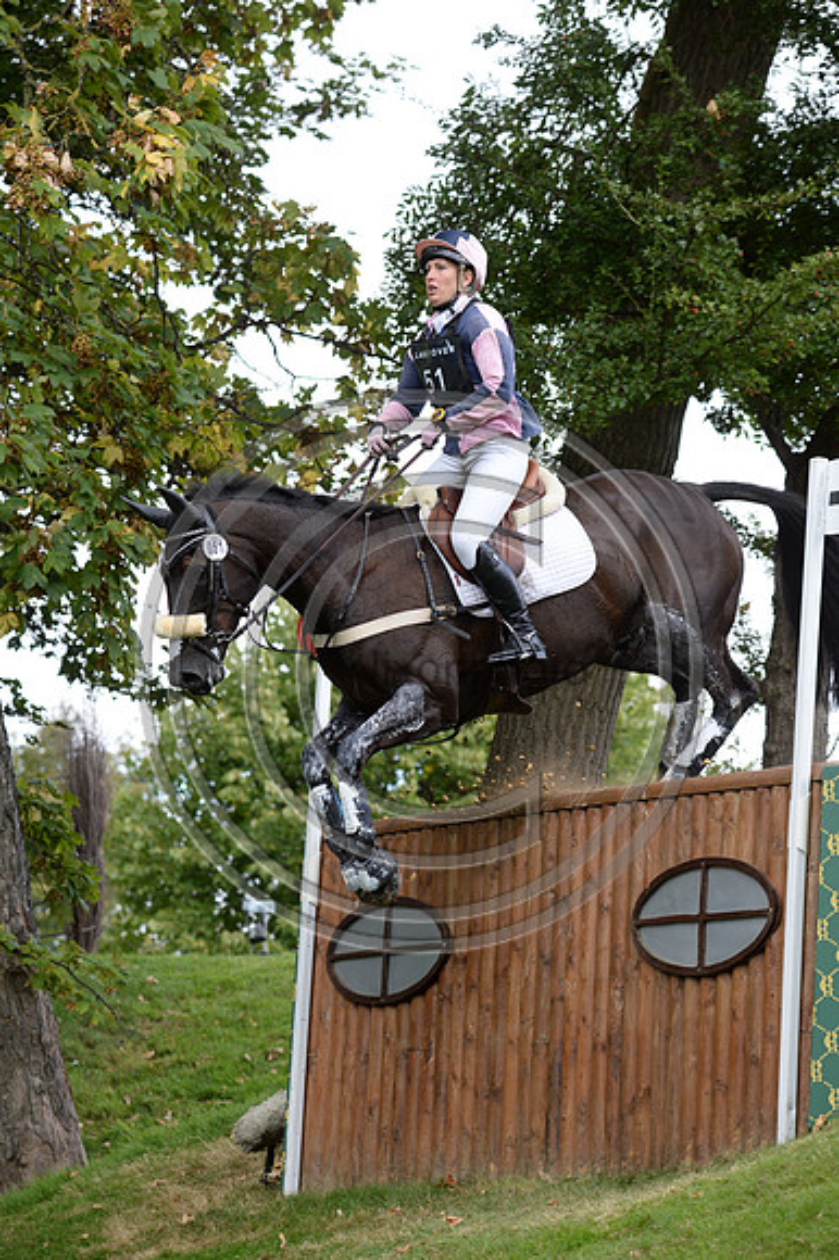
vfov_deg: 12.8
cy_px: 630
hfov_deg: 8.6
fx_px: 5600
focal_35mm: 160
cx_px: 420
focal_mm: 160
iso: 1000
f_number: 5.6
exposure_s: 1/800
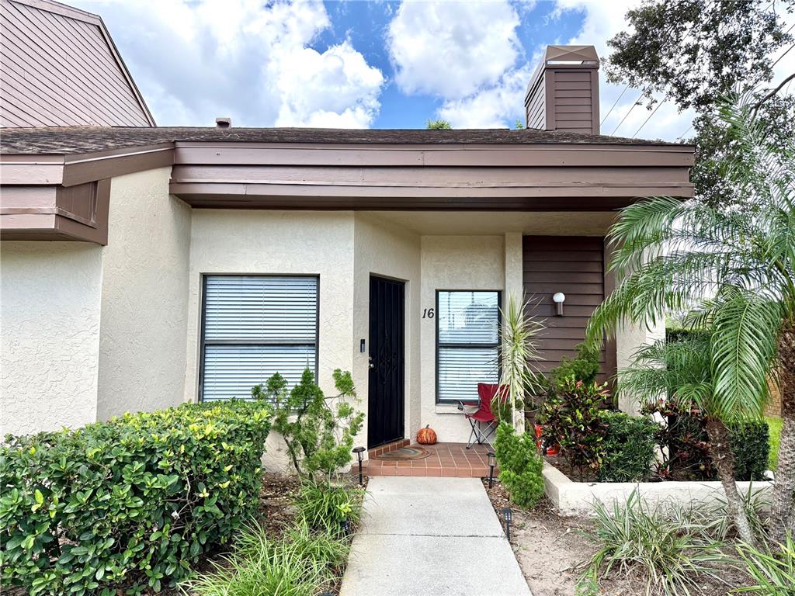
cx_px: 398
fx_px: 551
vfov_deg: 56.8
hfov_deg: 71.6
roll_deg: -1.0
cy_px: 298
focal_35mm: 24
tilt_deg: +4.5
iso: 100
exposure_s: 1/1250
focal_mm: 6.76
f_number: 1.78
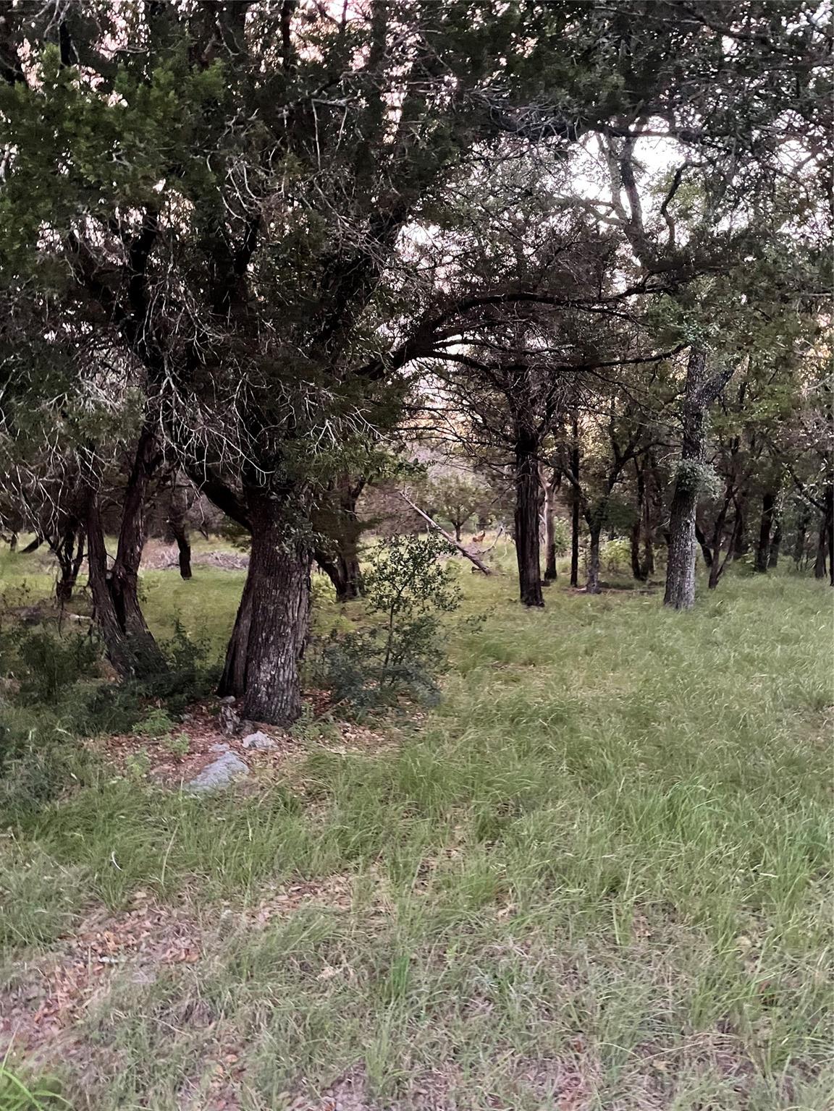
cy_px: 556
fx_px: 835
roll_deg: -1.5
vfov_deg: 67.3
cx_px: 417
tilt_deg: -1.3
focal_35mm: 26
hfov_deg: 53.1
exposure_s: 1/30
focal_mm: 4.2
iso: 800
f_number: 1.6
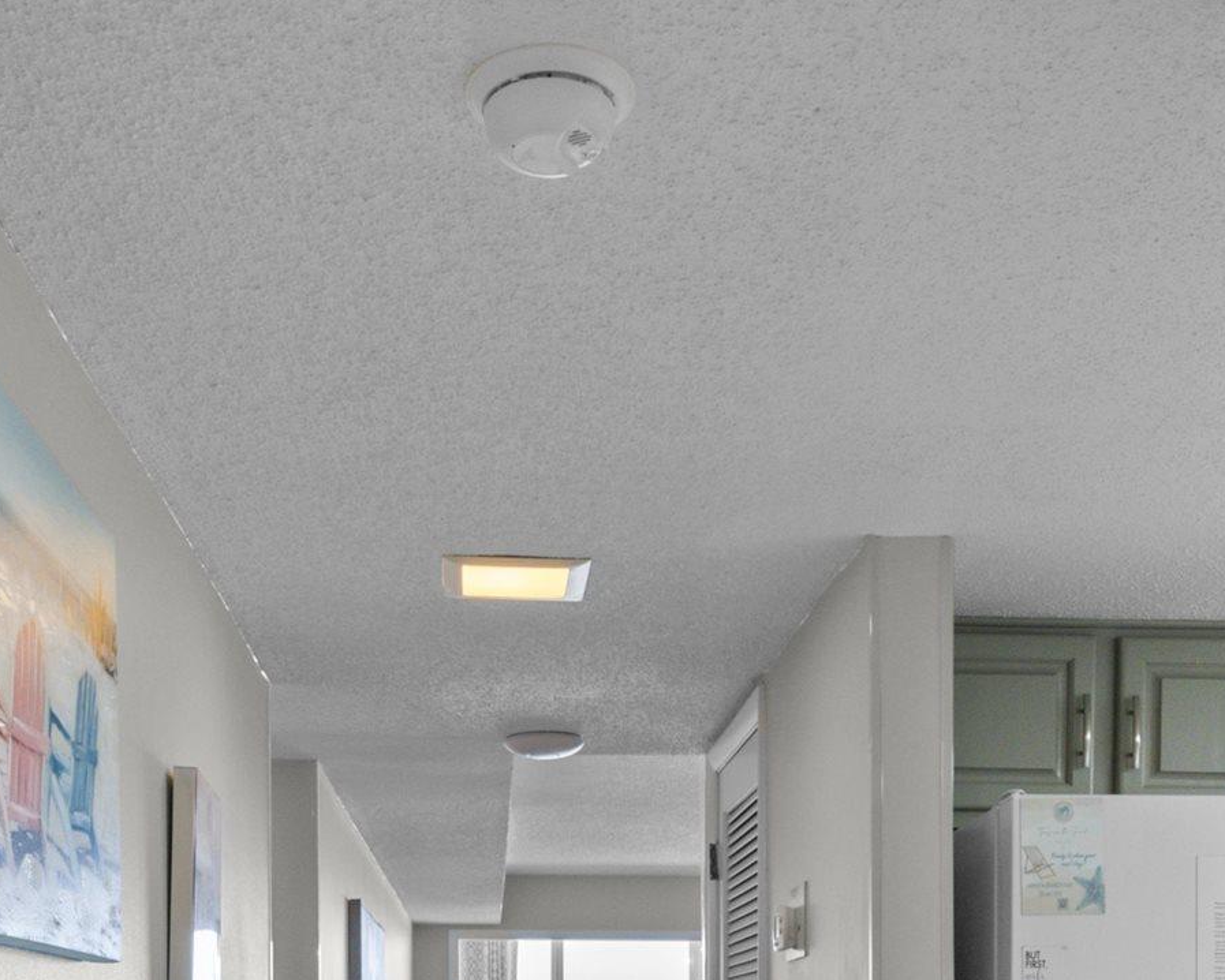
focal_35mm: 45
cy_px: 1104
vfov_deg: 29.7
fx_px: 1632
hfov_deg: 41.1
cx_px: 539
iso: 1000
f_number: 7.1
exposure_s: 1/20
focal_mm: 14
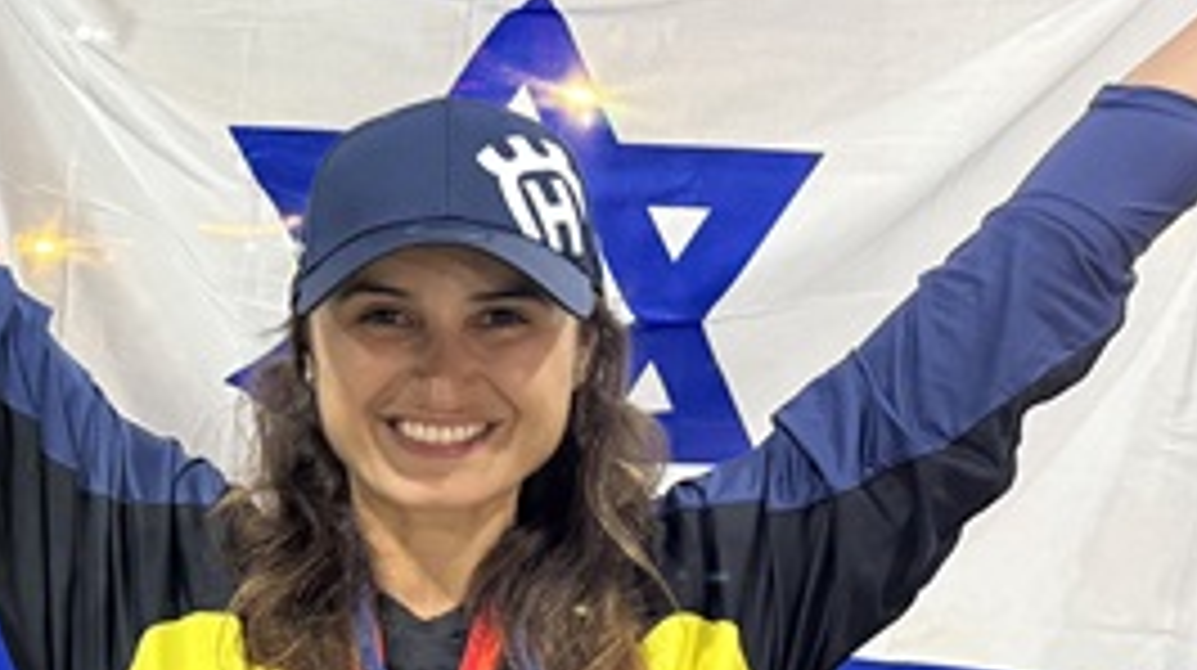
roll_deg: -1.4
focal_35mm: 63
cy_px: 558
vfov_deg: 18.8
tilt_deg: -4.0
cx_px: 270
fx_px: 1998
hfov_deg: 32.6
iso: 400
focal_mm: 6.76
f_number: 1.78
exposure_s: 1/50
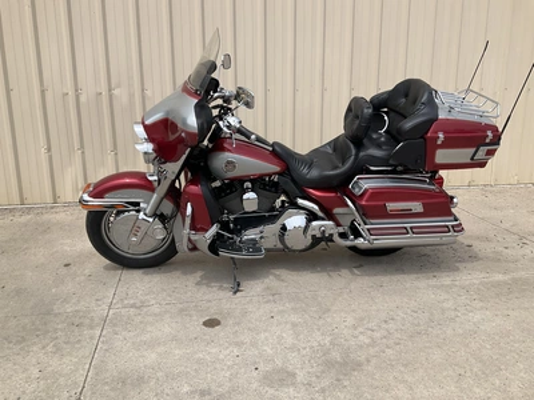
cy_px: 200
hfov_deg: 61.7
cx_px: 267
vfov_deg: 48.2
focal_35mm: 29
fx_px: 447
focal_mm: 3
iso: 25
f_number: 1.8
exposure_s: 1/1534
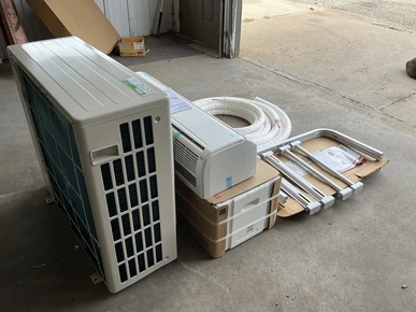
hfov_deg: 60.0
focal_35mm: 30
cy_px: 155
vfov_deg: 46.8
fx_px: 360
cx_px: 207
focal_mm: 3
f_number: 1.8
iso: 25
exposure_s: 1/273
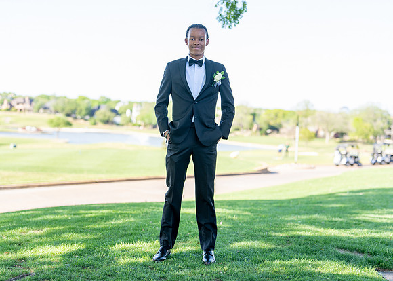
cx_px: 196
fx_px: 598
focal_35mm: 54
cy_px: 140
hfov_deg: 36.4
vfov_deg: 26.4
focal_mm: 50
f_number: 1.8
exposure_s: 1/1000
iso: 160
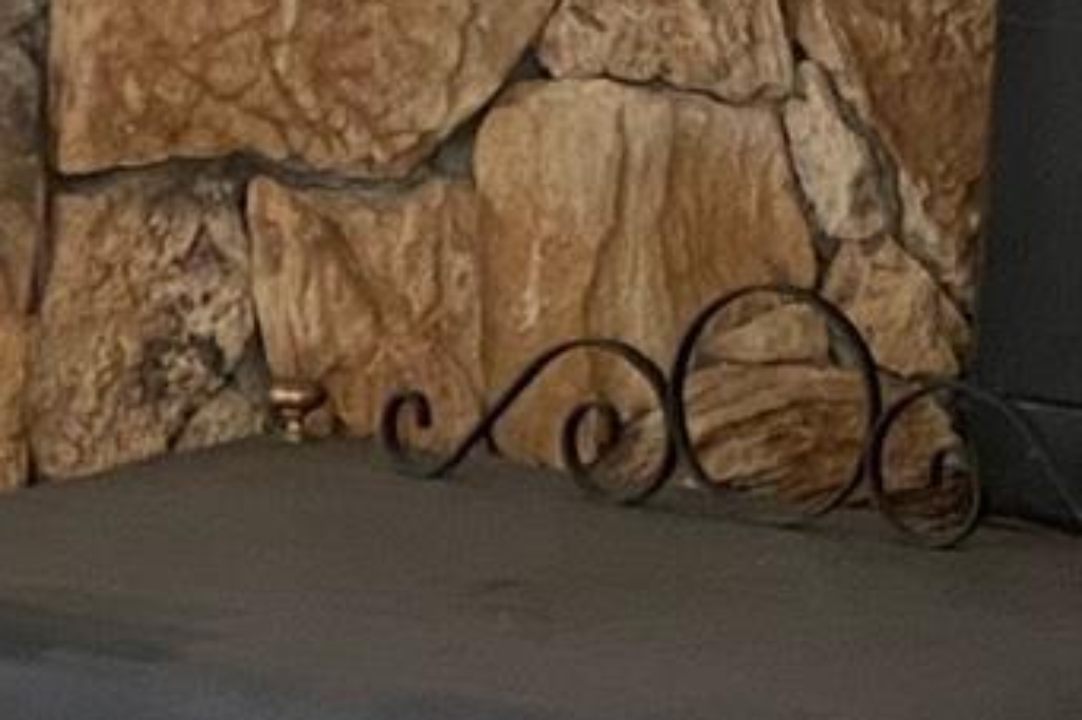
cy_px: 907
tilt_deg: -15.5
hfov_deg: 12.8
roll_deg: -1.7
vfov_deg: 8.5
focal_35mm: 160
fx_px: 4806
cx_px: 727
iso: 400
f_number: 1.8
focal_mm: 4.25
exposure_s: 1/40
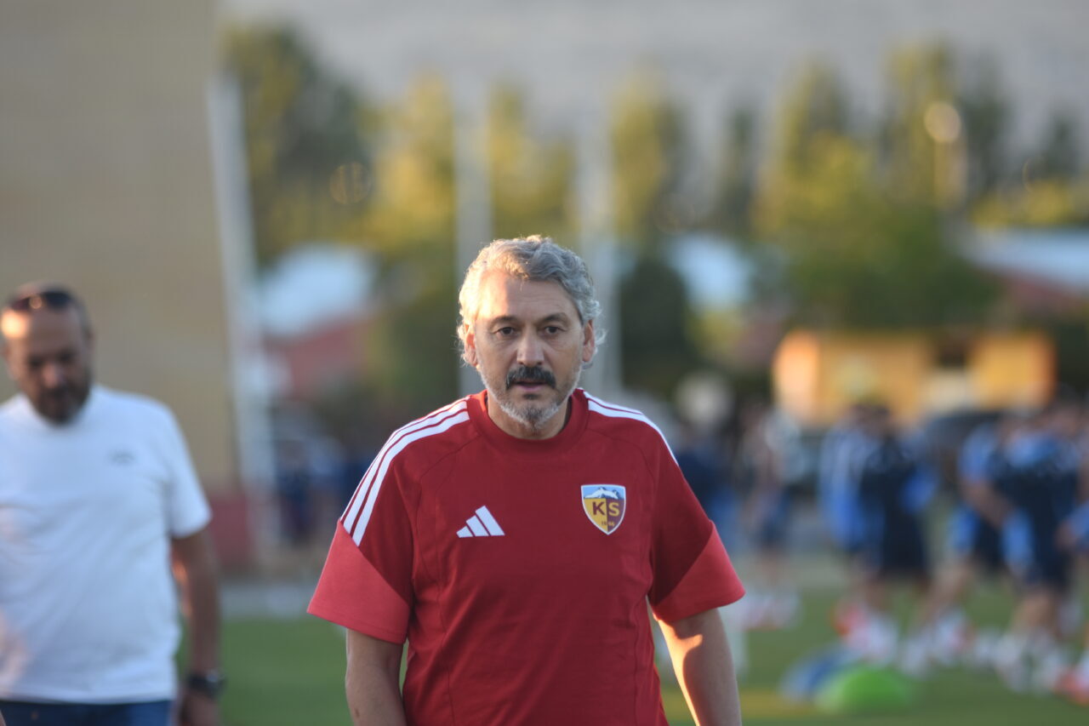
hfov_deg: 6.9
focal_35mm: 300
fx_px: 9073
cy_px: 363
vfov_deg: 4.6
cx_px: 544
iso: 160
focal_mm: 200
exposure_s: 1/160
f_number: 2.8
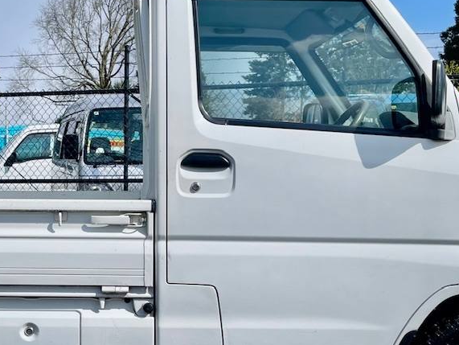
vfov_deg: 26.0
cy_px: 233
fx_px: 743
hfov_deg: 33.4
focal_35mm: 56
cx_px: 93
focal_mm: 5.1
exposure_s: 1/6579
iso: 32
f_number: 1.6
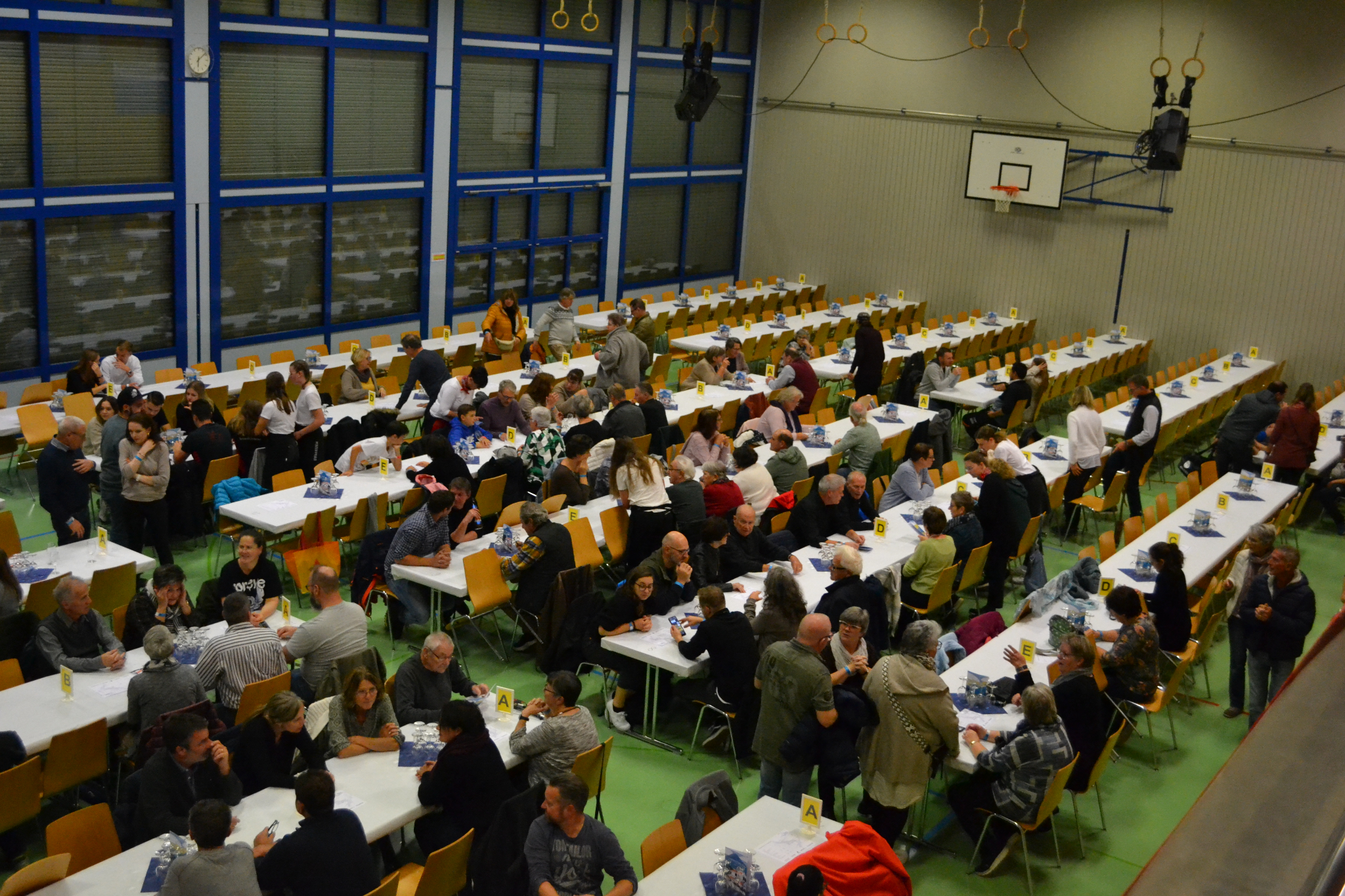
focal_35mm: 36
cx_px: 672
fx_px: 1345
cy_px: 448
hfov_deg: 53.1
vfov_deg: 36.9
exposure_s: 1/200
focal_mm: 24
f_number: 4
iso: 3200
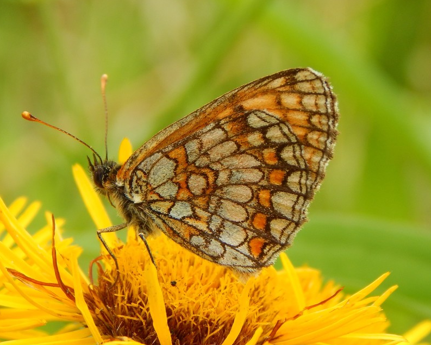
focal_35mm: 148
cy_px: 172
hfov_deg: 13.0
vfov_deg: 10.4
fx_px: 1889
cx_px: 200
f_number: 4.9
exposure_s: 1/80
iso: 125
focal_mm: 25.3
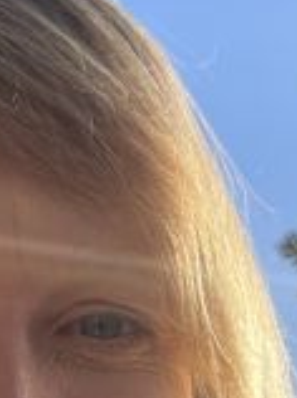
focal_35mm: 114
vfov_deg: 15.8
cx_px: 96
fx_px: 1308
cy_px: 607
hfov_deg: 12.9
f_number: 2.2
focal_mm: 2.71
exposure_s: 1/416
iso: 25
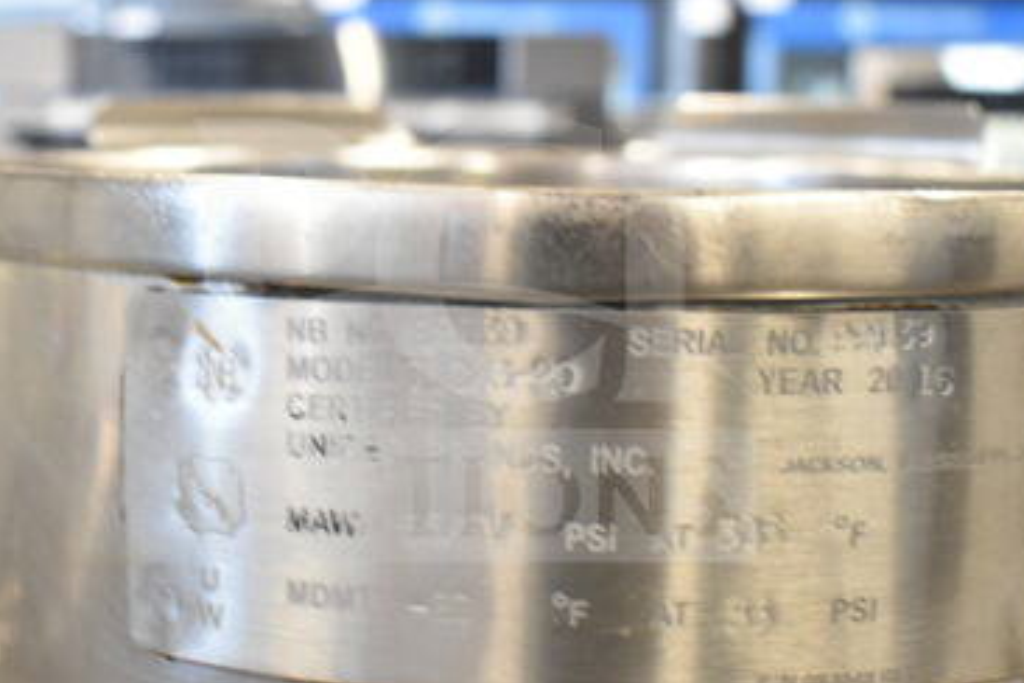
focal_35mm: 55
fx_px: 1564
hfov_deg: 36.2
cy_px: 340
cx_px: 442
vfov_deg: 24.6
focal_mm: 22
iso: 1600
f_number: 3.8
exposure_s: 1/50
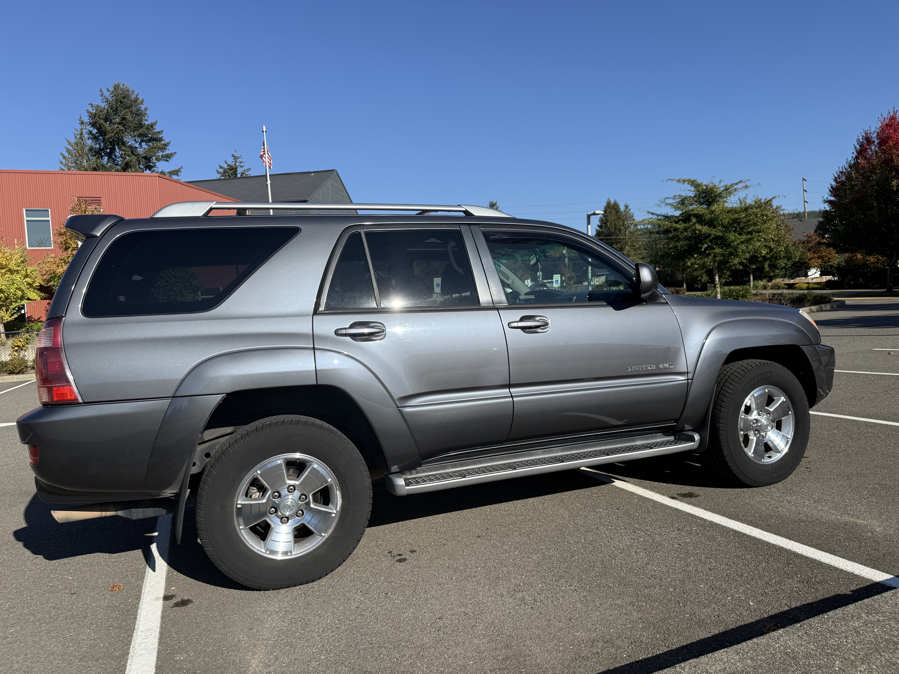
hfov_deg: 71.6
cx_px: 450
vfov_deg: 56.8
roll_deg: +2.5
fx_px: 623
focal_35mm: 24
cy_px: 337
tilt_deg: -2.8
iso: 80
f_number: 1.78
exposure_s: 1/4167
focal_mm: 6.76
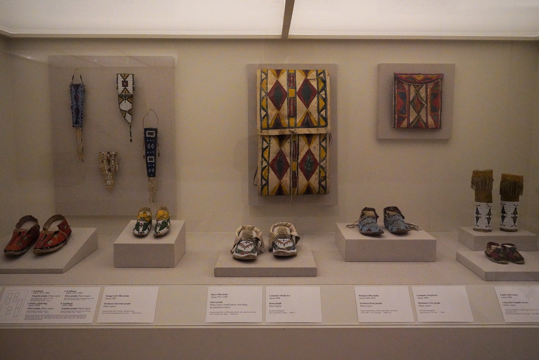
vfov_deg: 42.3
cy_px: 180
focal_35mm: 31
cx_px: 270
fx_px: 464
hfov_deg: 60.3
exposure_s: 1/100
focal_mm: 31
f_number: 5.6
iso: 12800
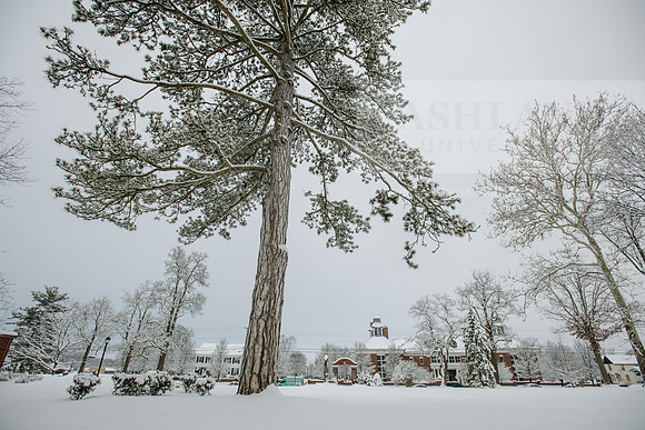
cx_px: 322
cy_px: 215
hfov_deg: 93.3
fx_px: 305
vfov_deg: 70.5
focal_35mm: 17
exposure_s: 1/400
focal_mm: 17
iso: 200
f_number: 5
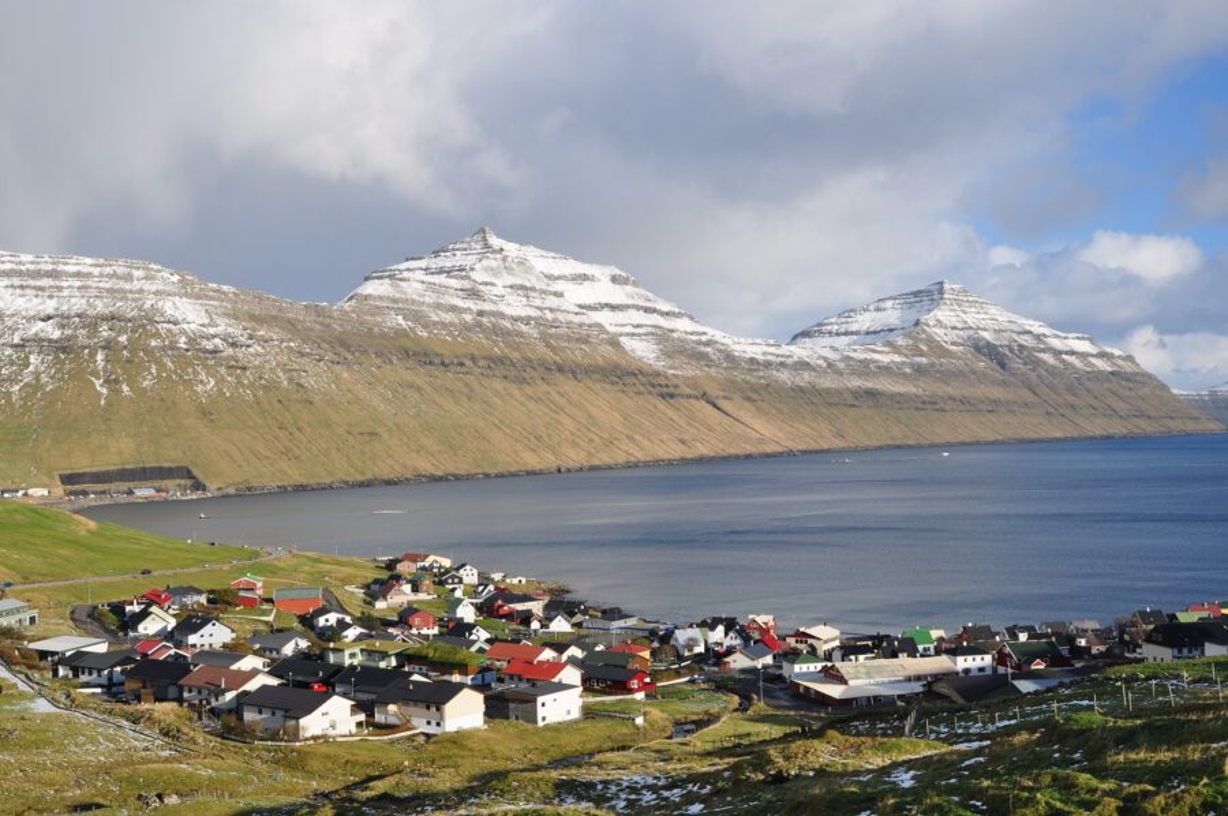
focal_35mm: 45
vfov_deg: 29.8
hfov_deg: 43.6
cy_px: 408
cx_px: 614
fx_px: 1533
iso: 200
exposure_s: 1/320
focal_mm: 30
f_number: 10
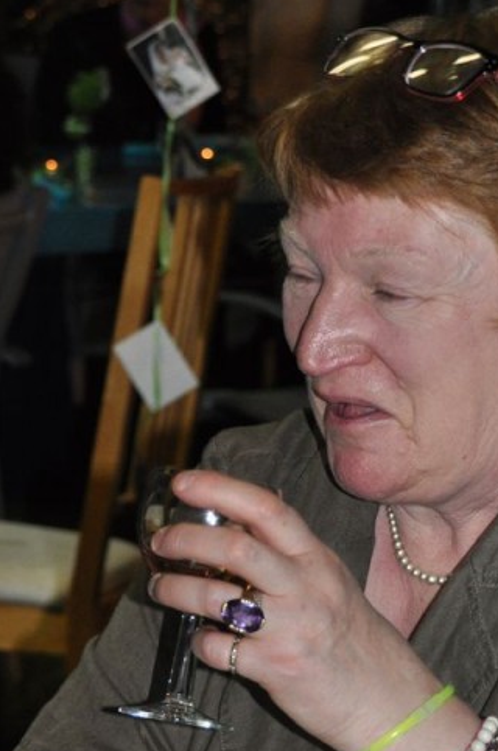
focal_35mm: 191
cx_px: 402
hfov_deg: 7.1
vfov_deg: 10.8
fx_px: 3980
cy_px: 519
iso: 800
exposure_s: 1/60
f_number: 5
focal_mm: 60
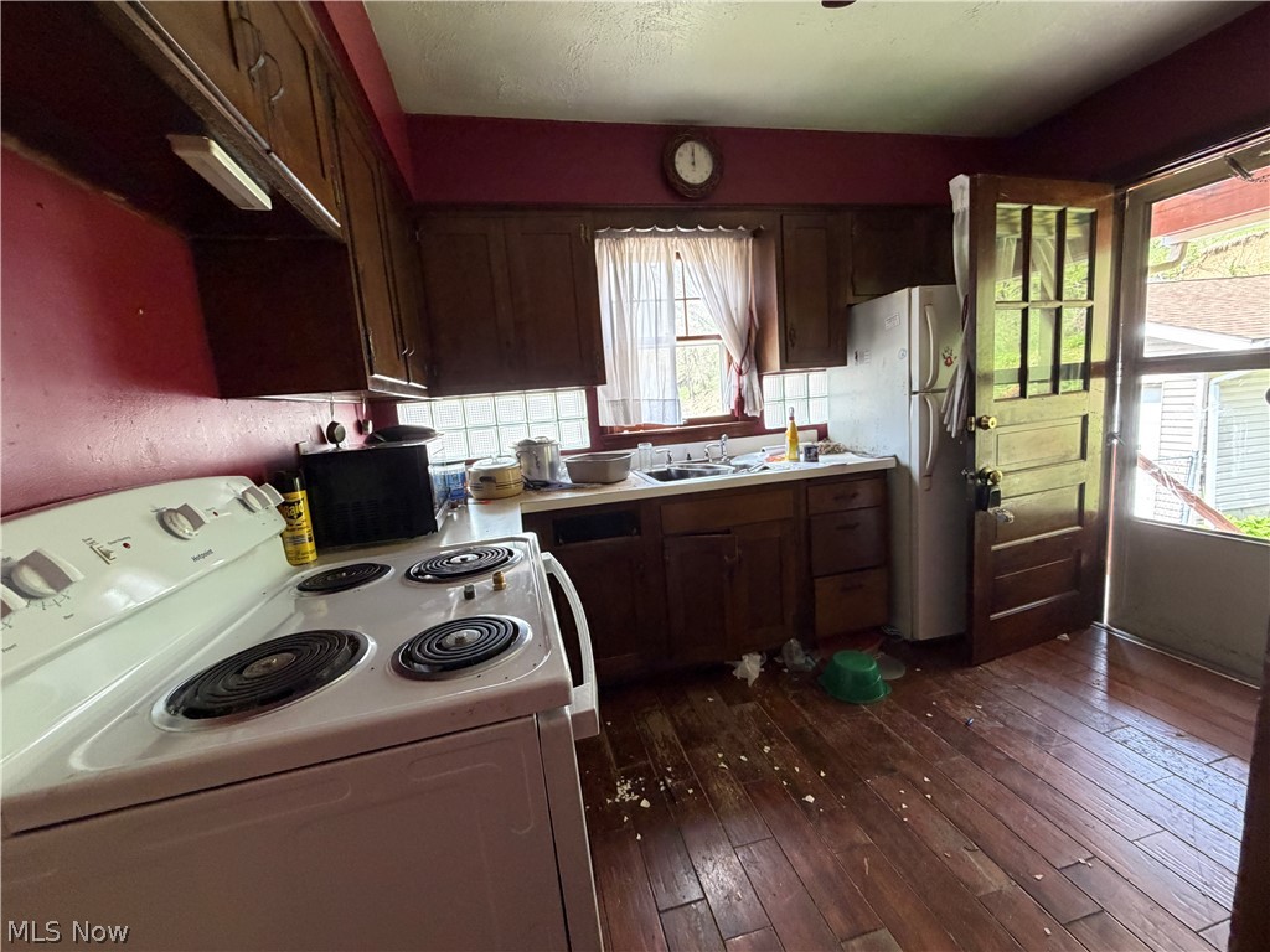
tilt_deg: -9.9
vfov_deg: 85.7
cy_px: 476
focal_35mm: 14
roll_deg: +4.7
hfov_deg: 102.1
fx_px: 514
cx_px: 635
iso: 320
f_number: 2.2
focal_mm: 2.22
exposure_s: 1/71
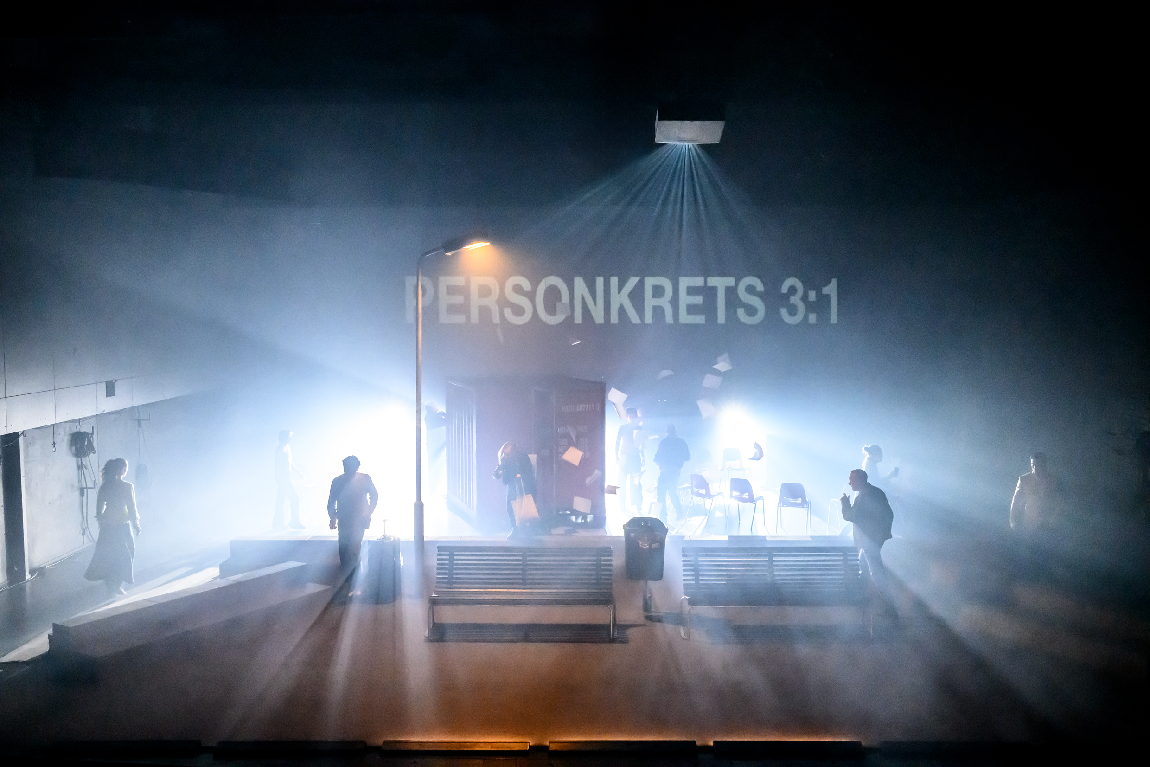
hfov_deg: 56.5
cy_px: 384
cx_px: 575
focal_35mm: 34
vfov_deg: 39.4
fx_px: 1070
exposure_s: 1/100
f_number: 4
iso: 16000
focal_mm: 33.5
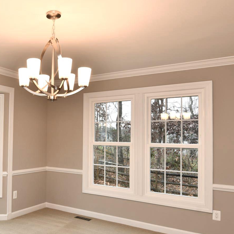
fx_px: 268
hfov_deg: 44.4
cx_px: 39
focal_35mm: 35
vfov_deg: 47.2
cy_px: 127
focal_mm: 18
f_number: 6.3
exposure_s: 1/60
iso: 200
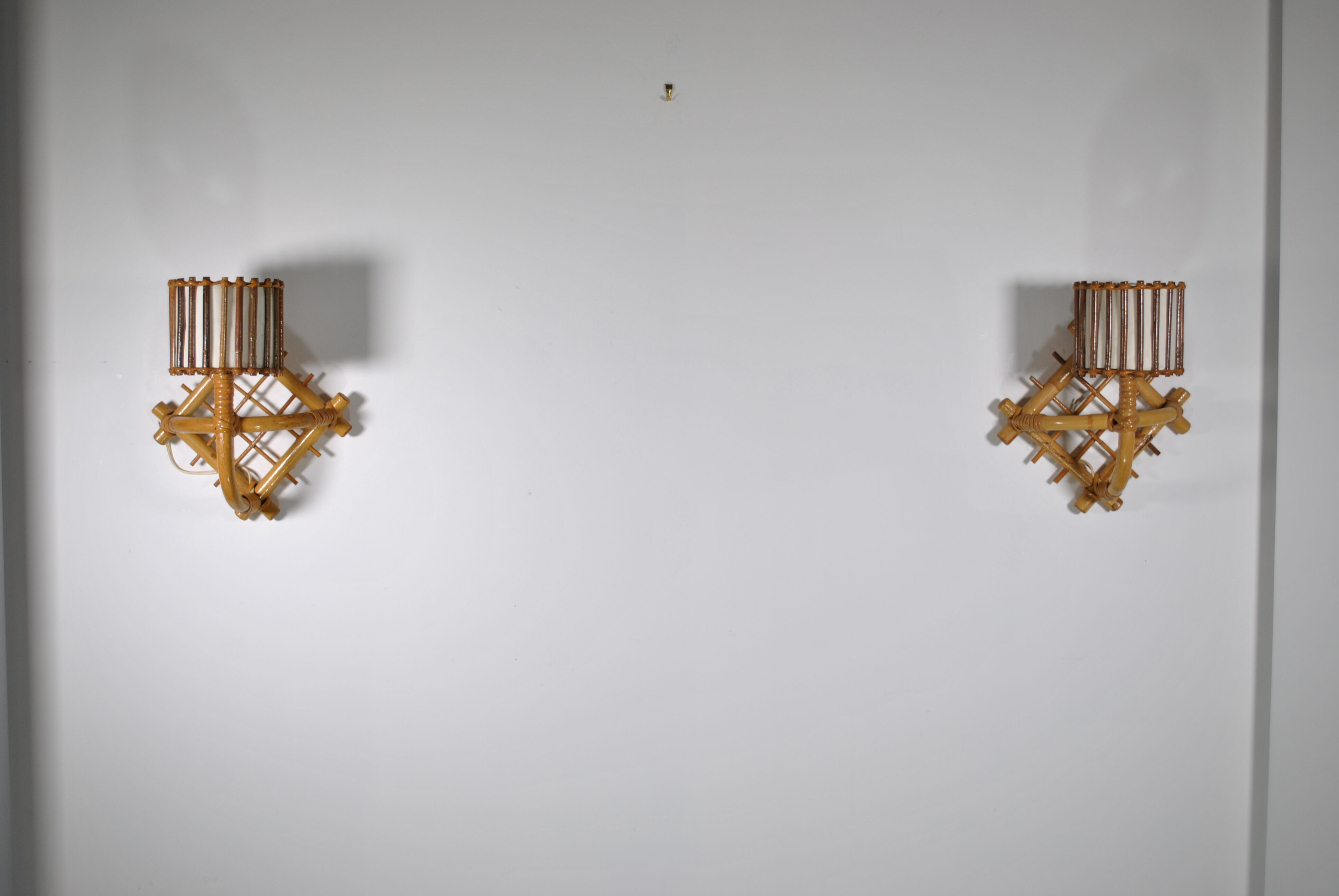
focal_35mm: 39
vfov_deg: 34.3
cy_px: 448
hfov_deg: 49.5
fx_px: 1452
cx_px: 670
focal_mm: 26
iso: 100
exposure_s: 1/50
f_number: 4.2
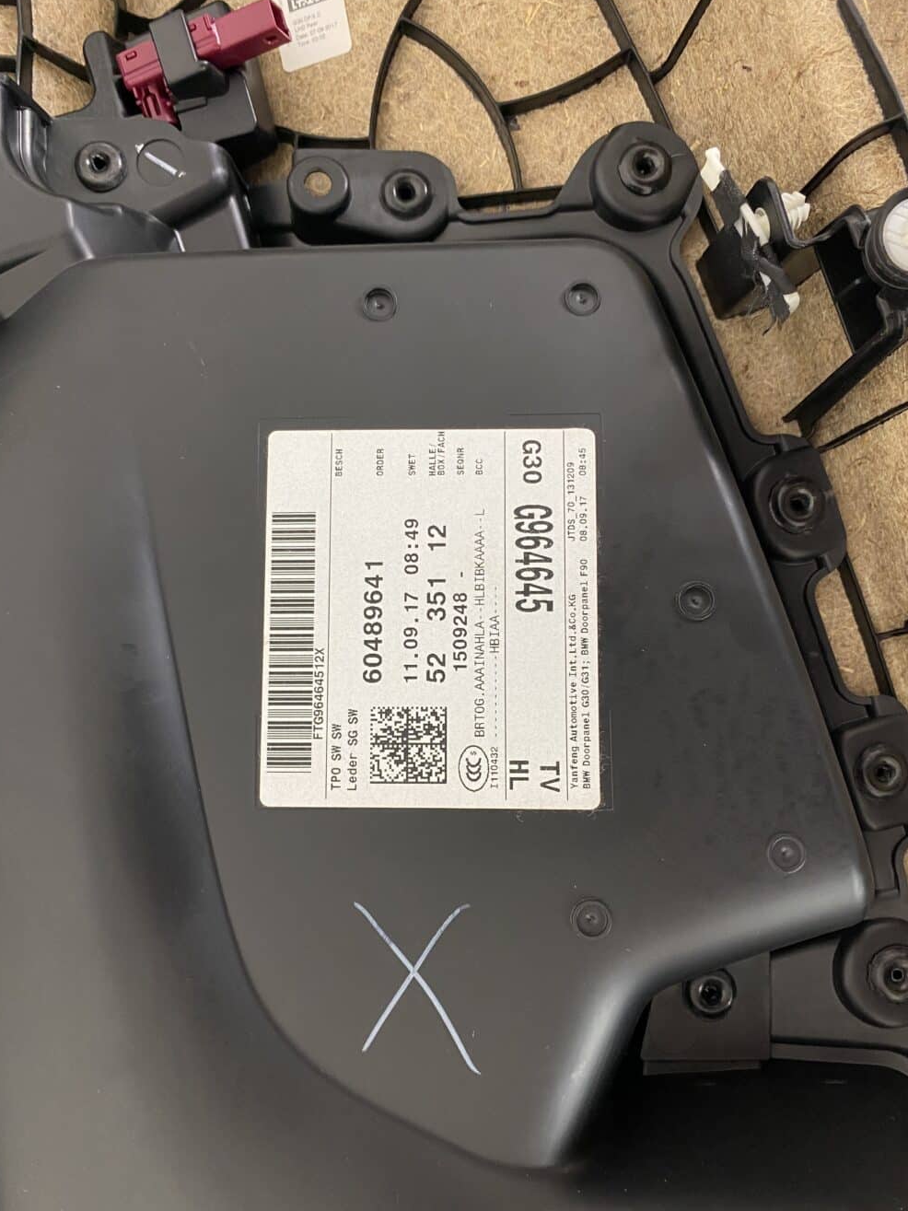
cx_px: 442
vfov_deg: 61.6
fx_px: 1014
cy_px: 649
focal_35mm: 29
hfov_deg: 48.2
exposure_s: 1/50
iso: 80
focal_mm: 4.25
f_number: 1.8
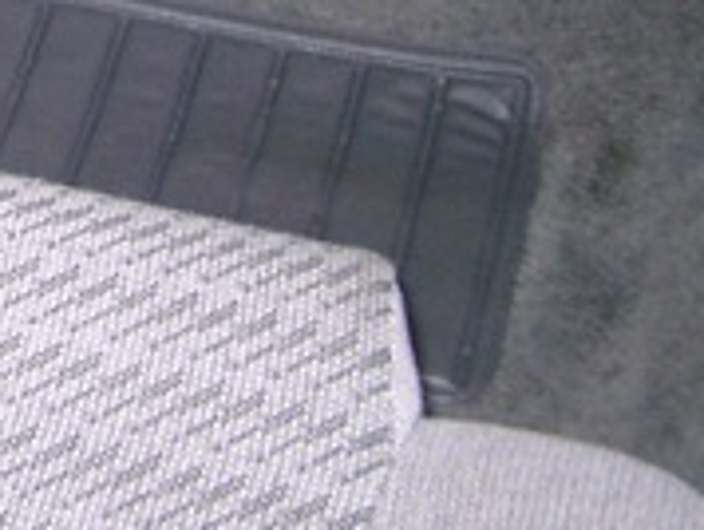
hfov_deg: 11.1
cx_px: -526
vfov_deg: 8.5
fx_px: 3381
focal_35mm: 166
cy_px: -566
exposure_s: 1/60
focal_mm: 7.6
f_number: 2.6
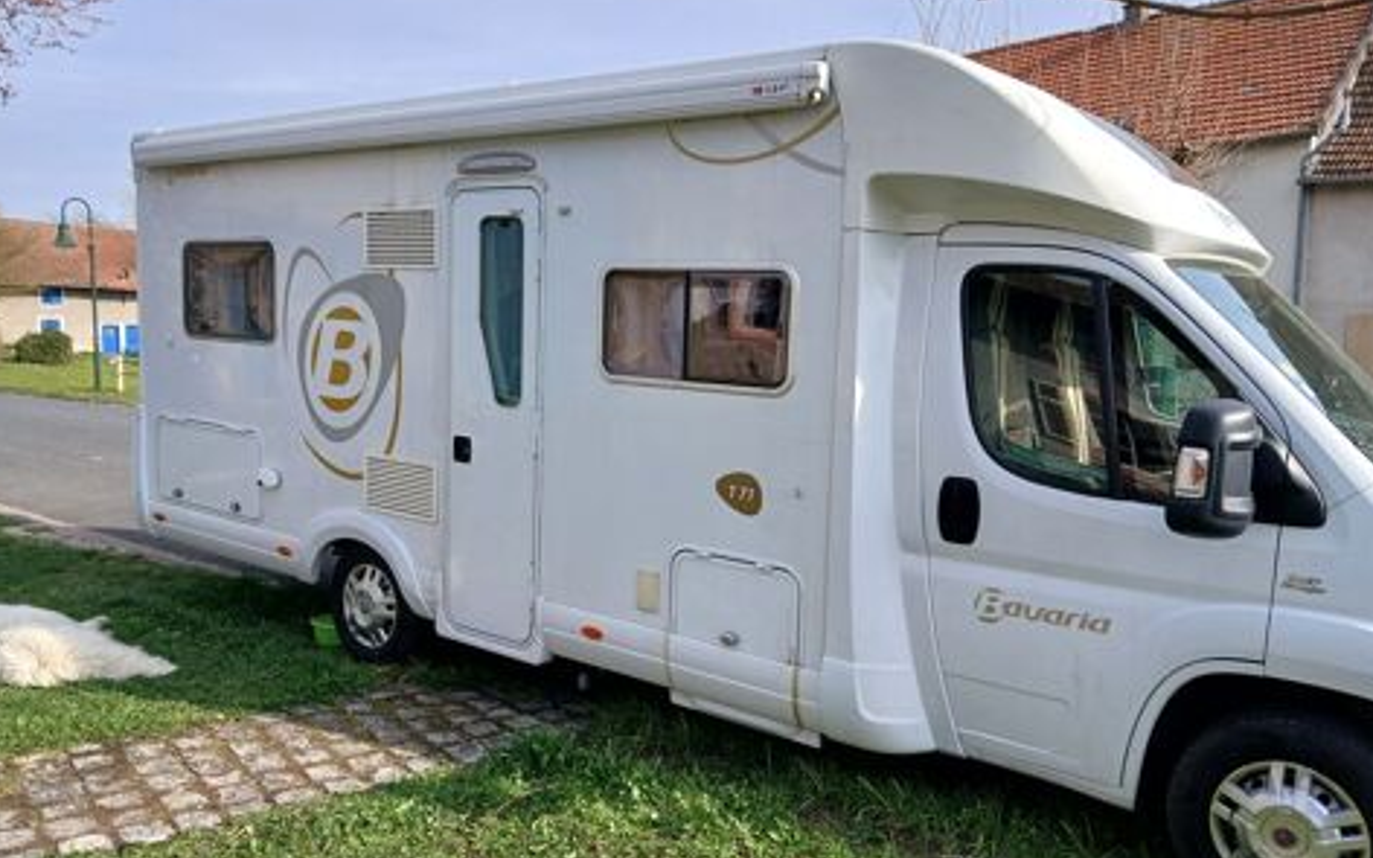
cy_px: 433
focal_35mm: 28
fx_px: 1048
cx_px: 684
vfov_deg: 44.5
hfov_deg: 66.5
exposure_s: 1/373
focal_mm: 3.98
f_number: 1.8
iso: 20
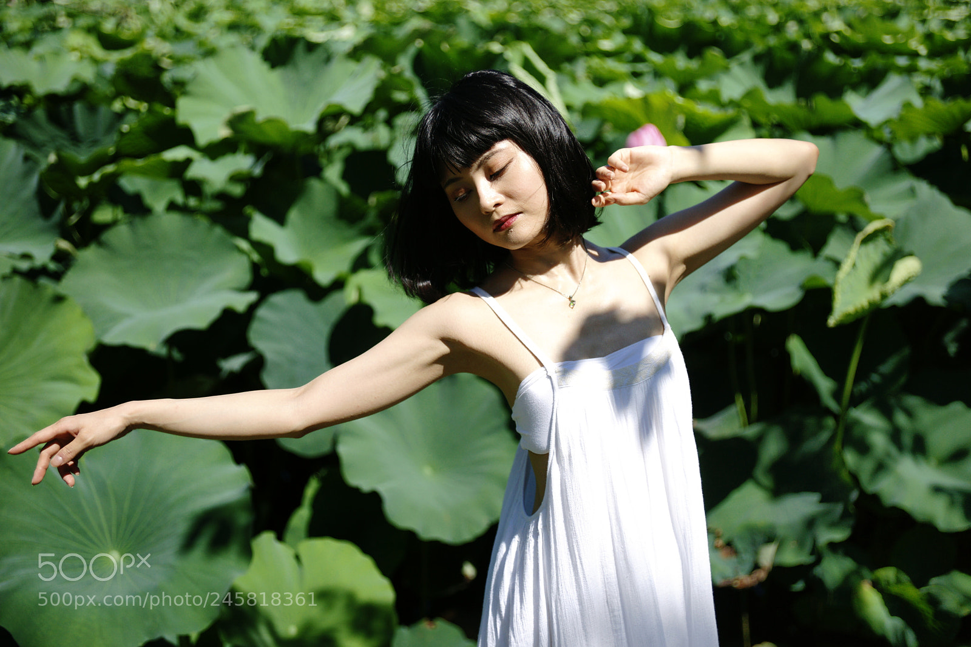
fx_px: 1079
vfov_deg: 33.4
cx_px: 486
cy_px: 324
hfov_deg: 48.5
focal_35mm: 40
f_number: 2.8
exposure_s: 1/8000
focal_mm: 40
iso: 200
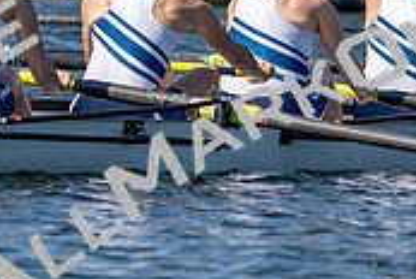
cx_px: 440
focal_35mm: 669
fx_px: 7744
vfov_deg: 2.1
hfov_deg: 3.1
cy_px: -30
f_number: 5.6
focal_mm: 200
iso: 160
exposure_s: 1/1600
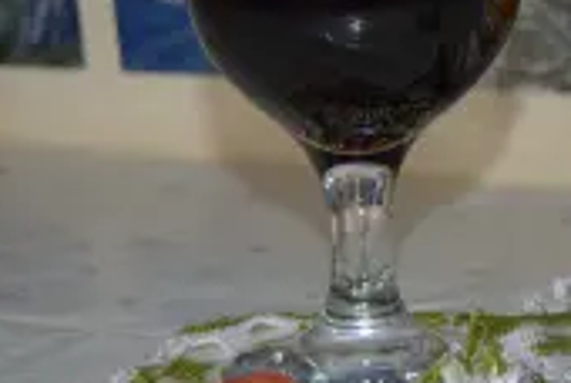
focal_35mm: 134
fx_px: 2129
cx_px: 521
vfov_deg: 10.2
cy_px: 35
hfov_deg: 15.1
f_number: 4.8
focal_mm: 38
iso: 360
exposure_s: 1/60
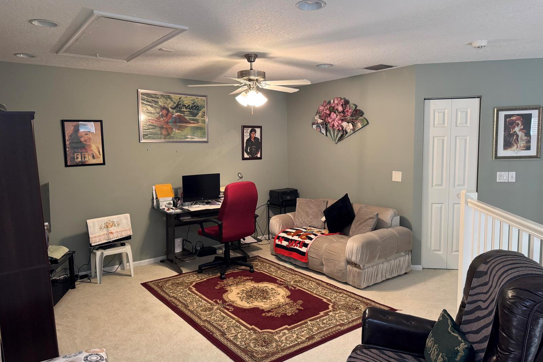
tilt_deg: -6.2
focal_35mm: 25
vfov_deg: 51.3
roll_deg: +0.6
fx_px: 377
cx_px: 272
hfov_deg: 71.5
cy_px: 181
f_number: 1.78
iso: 250
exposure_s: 1/60
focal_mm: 6.76
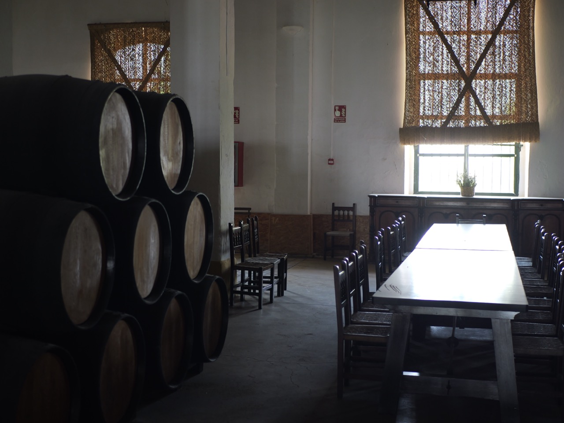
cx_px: 282
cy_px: 212
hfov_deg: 38.2
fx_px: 815
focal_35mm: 50
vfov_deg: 29.1
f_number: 1.8
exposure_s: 1/60
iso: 400
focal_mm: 25
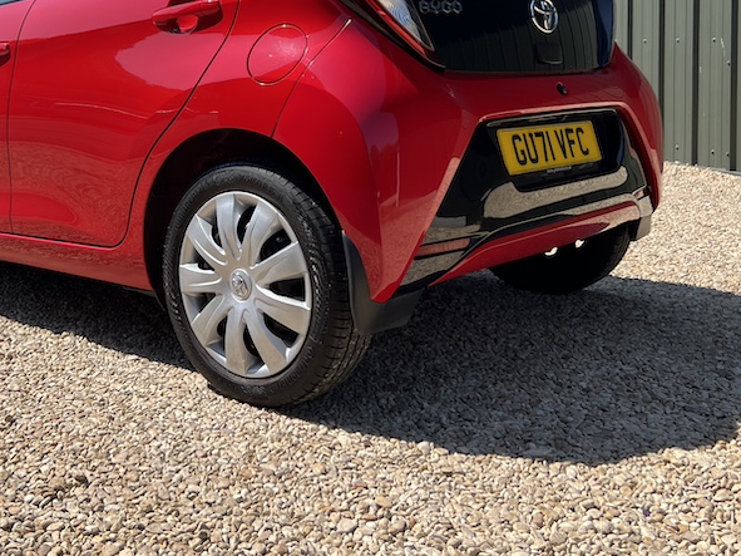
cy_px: 88
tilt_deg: -2.7
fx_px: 942
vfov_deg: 31.7
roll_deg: +1.0
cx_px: 247
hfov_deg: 42.4
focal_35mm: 44
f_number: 1.5
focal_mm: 5.7
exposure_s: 1/3257
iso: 50
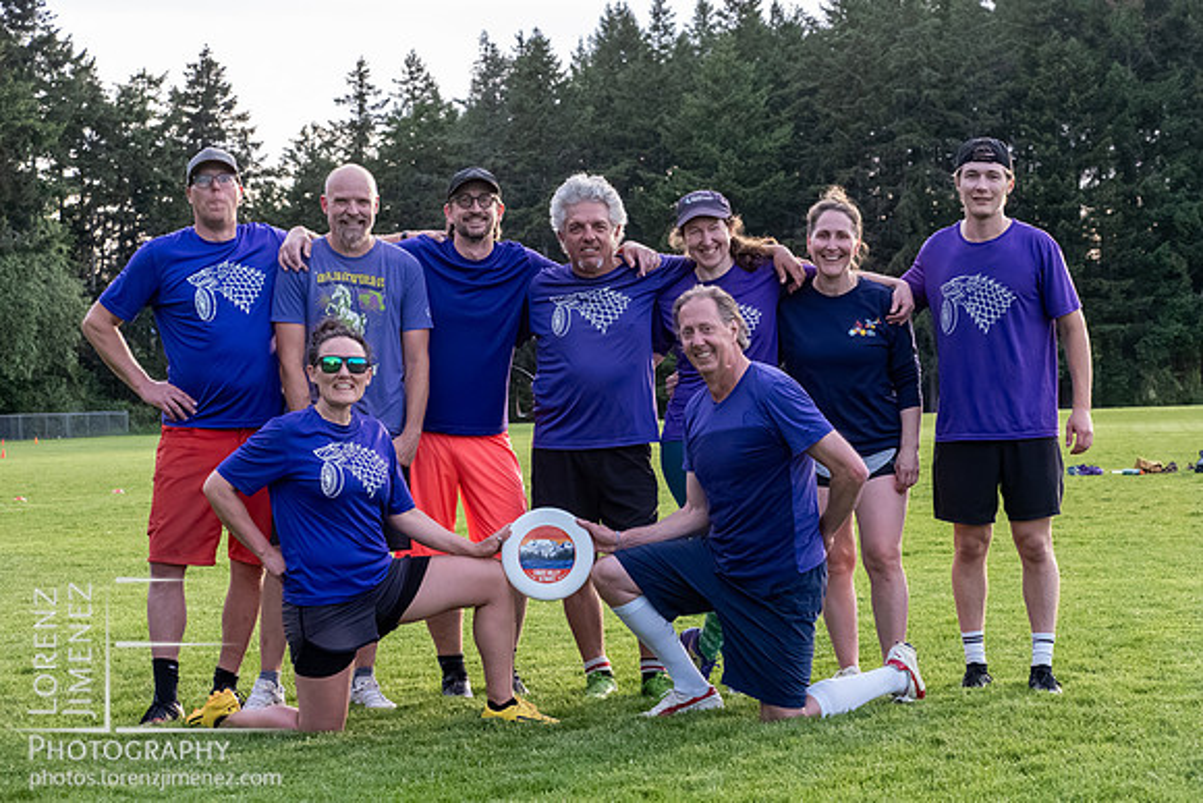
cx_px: 602
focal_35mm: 96
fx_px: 3198
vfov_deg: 14.3
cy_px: 351
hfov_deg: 21.3
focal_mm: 46
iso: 4000
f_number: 5.6
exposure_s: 1/1000
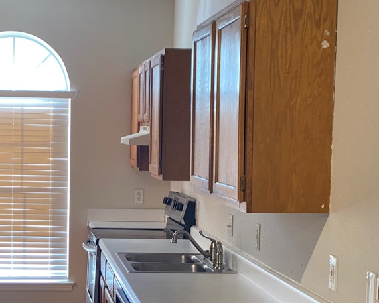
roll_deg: -0.9
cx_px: 91
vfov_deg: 16.9
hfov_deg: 20.8
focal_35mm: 91
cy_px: 207
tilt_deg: -4.5
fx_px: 1021
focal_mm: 6
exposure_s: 1/60
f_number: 2
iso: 160
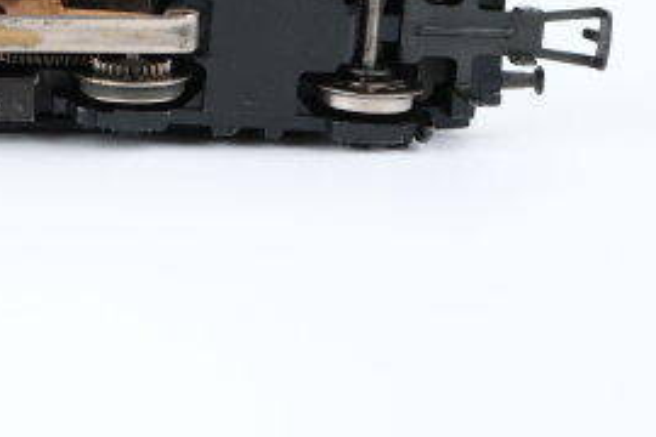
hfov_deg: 19.7
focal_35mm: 100
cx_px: -27
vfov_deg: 13.5
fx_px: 1822
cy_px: 32
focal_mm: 30
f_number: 7.1
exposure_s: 1/125
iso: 400
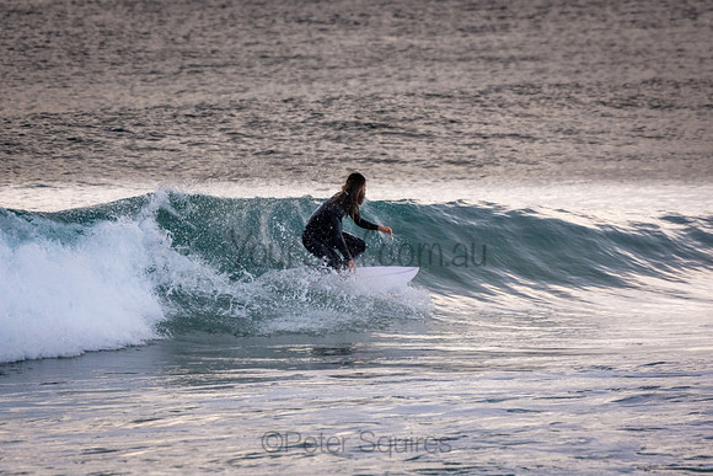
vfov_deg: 2.4
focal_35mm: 585
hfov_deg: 3.5
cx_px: 356
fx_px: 11588
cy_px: 238
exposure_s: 1/1000
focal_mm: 390
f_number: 5.6
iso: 1100
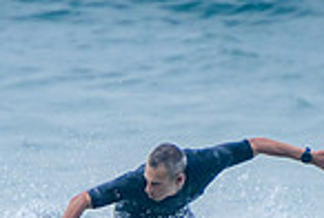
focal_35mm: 2182
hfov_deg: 0.9
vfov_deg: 0.6
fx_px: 19678
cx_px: 82
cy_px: 360
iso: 500
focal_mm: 400
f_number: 6.3
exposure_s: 1/2000
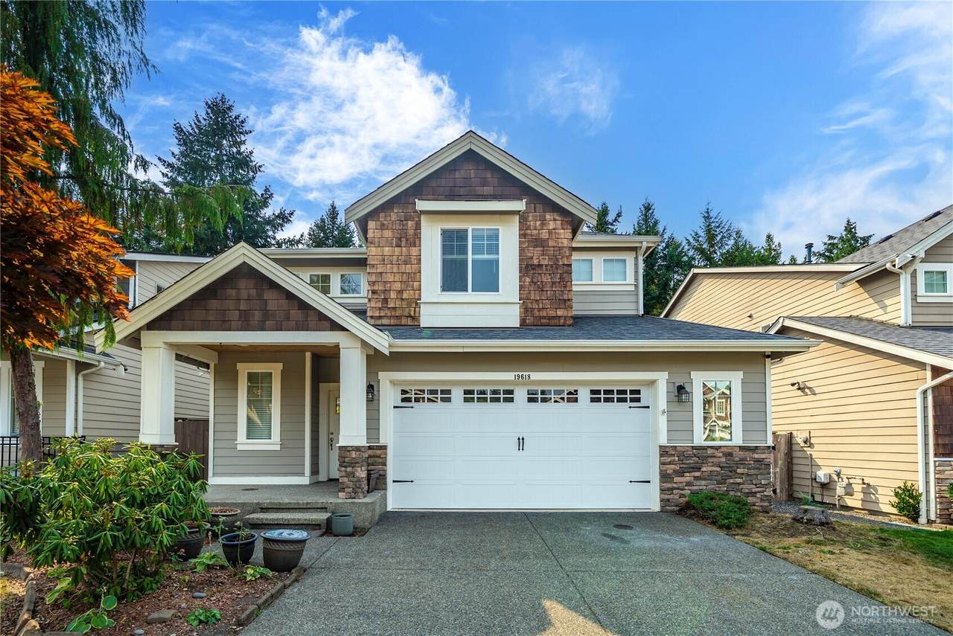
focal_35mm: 13
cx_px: 476
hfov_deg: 108.3
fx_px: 344
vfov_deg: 85.5
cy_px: 318
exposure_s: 1/100
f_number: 7.1
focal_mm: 13
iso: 80
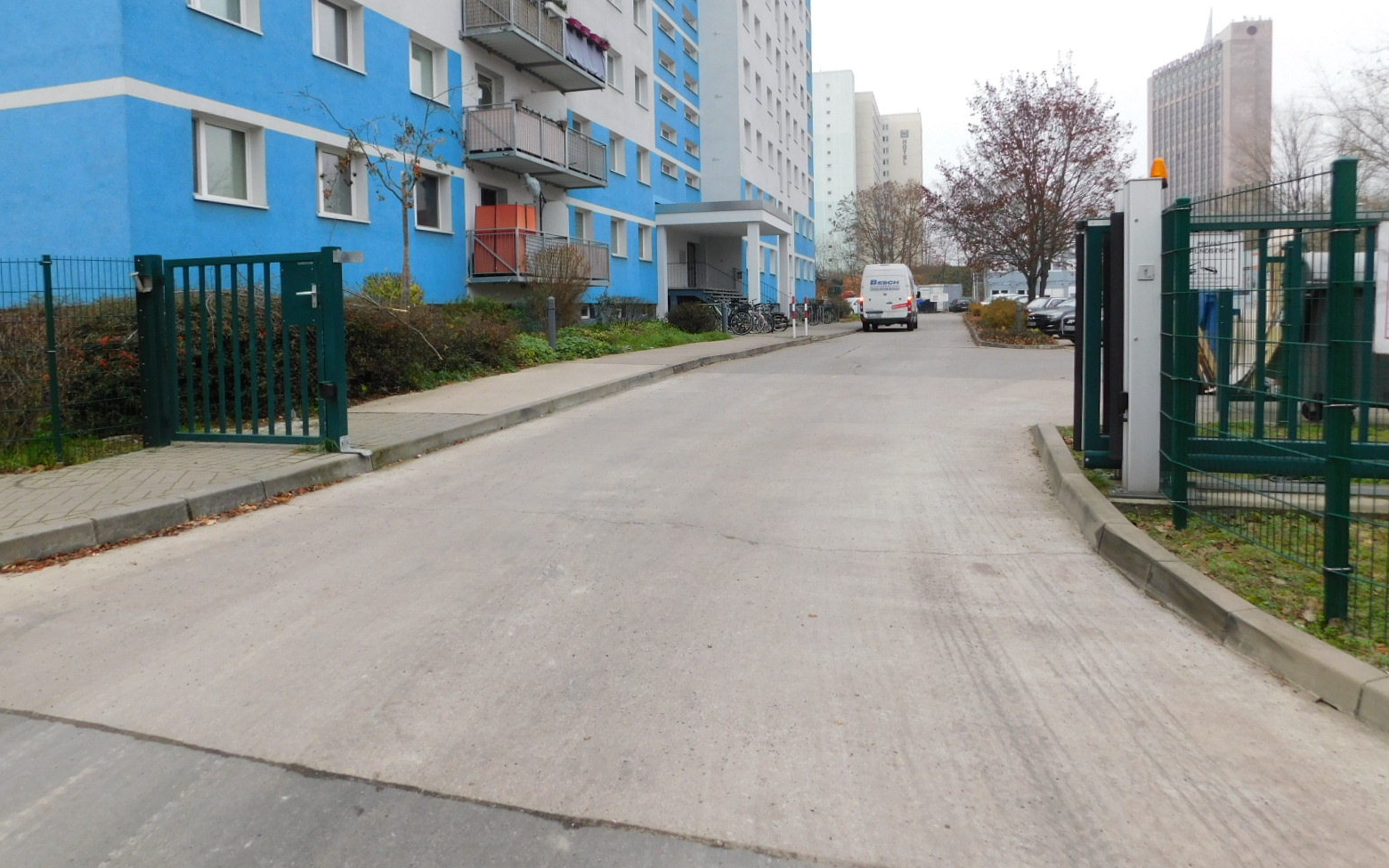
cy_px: 349
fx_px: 946
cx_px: 679
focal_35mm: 25
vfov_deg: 49.0
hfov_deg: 72.5
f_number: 3
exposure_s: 1/100
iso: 125
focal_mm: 4
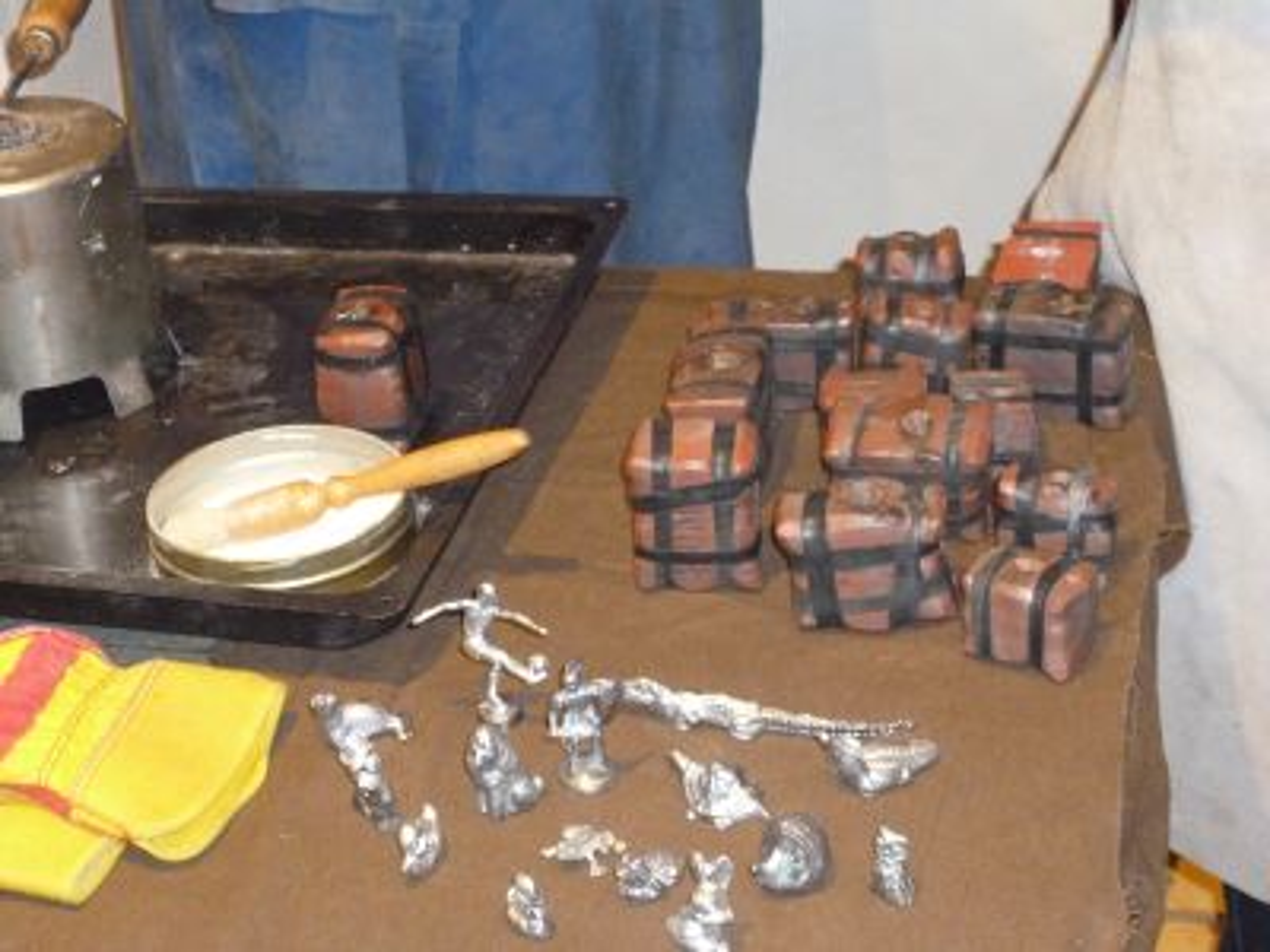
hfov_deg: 28.2
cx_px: 635
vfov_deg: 21.3
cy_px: 476
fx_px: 2531
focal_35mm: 69
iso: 800
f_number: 4.5
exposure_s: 1/60
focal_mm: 12.3
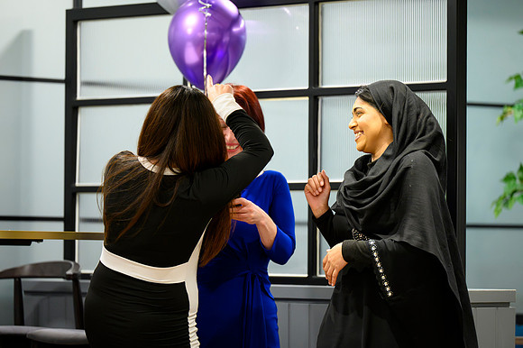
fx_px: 2904
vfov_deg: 6.9
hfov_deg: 10.3
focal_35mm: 200
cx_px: 262
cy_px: 174
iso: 2500
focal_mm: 200
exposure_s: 1/200
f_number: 2.8
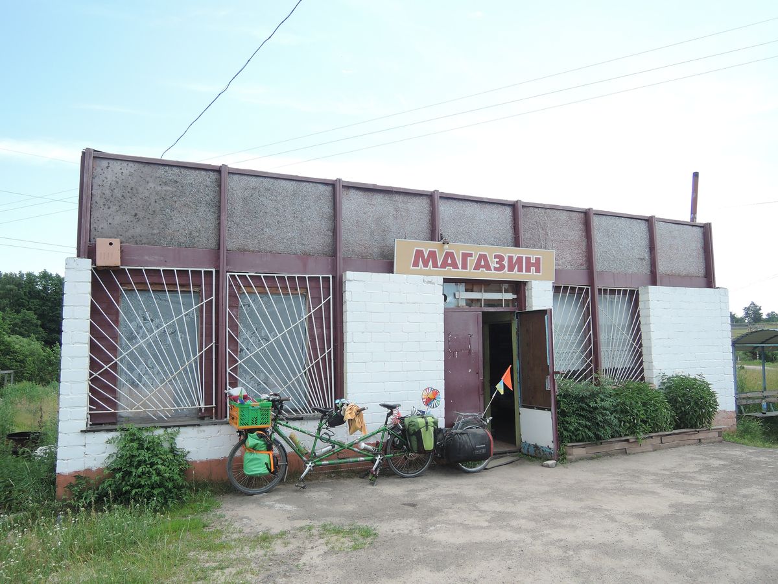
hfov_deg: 71.6
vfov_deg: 56.8
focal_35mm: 24
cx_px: 389
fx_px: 539
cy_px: 292
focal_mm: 5.1
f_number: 2.8
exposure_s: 1/500
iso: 80
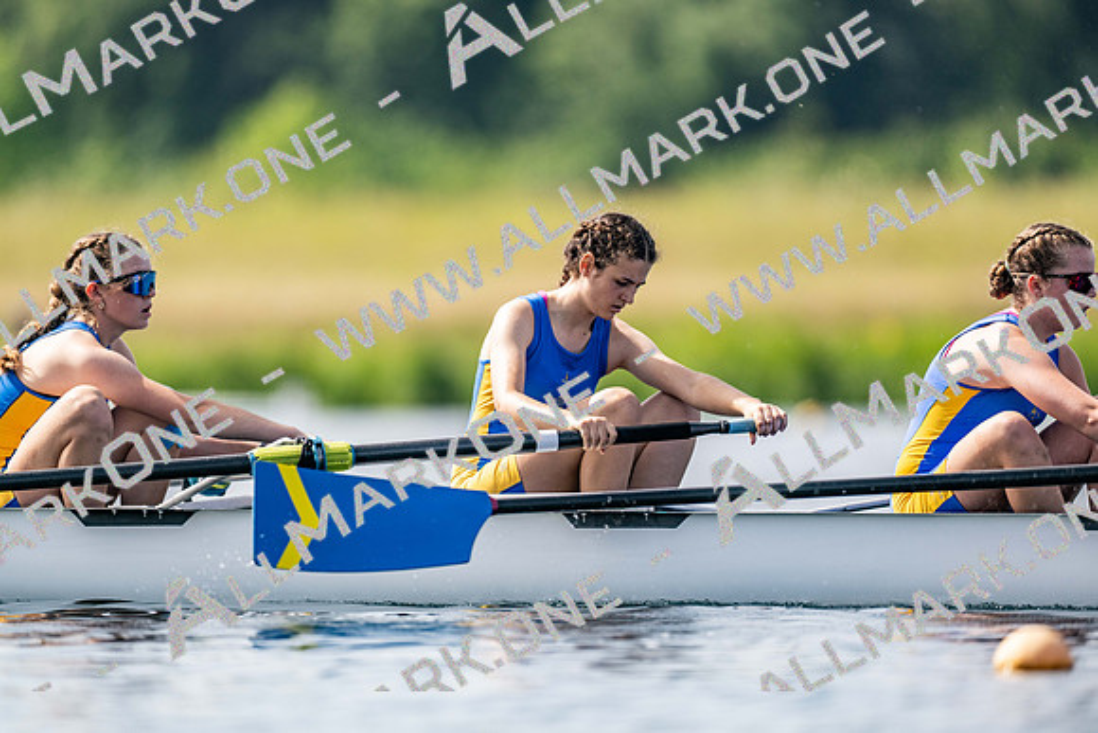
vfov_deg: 2.3
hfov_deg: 3.4
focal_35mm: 600
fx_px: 18303
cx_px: 549
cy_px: 366
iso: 200
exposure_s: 1/2500
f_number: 4
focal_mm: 600
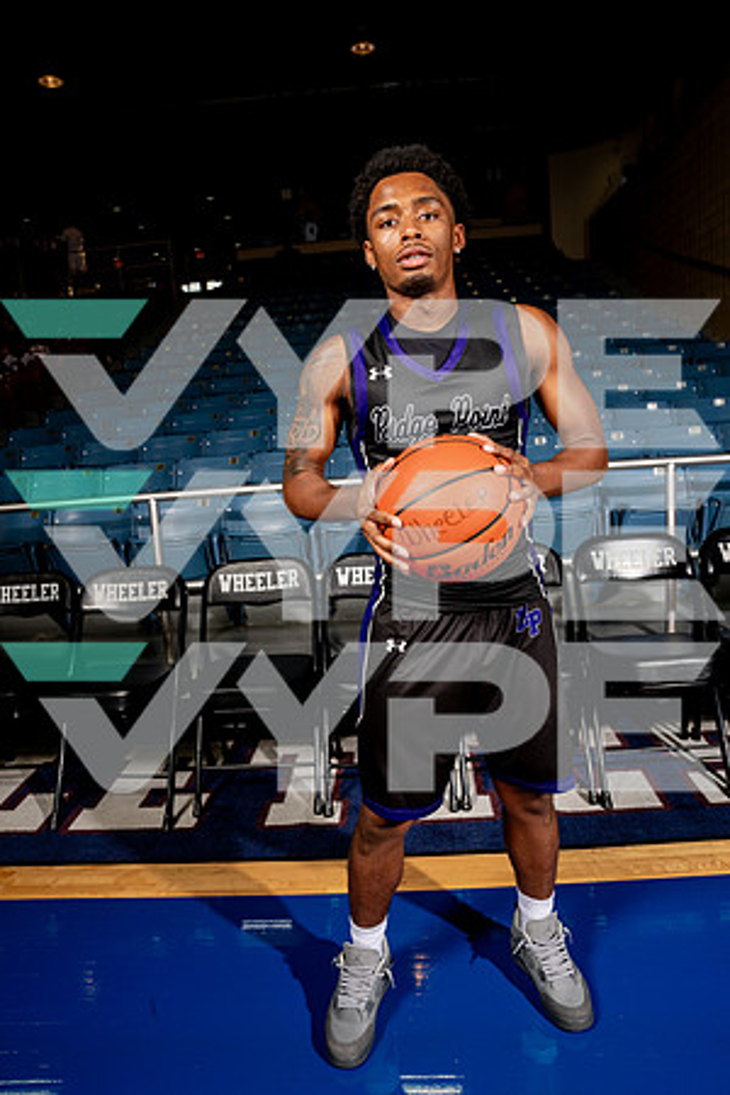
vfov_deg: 73.7
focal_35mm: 24
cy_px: 548
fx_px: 730
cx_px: 365
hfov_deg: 53.1
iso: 250
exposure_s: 1/125
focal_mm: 24
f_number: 7.1
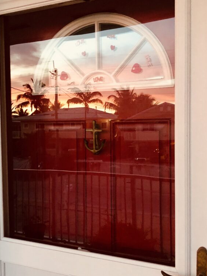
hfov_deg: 37.7
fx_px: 303
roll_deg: +0.9
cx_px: 109
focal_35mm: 38
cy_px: 145
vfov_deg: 49.0
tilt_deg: -2.7
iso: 100
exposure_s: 1/5
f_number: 1.8
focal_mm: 4
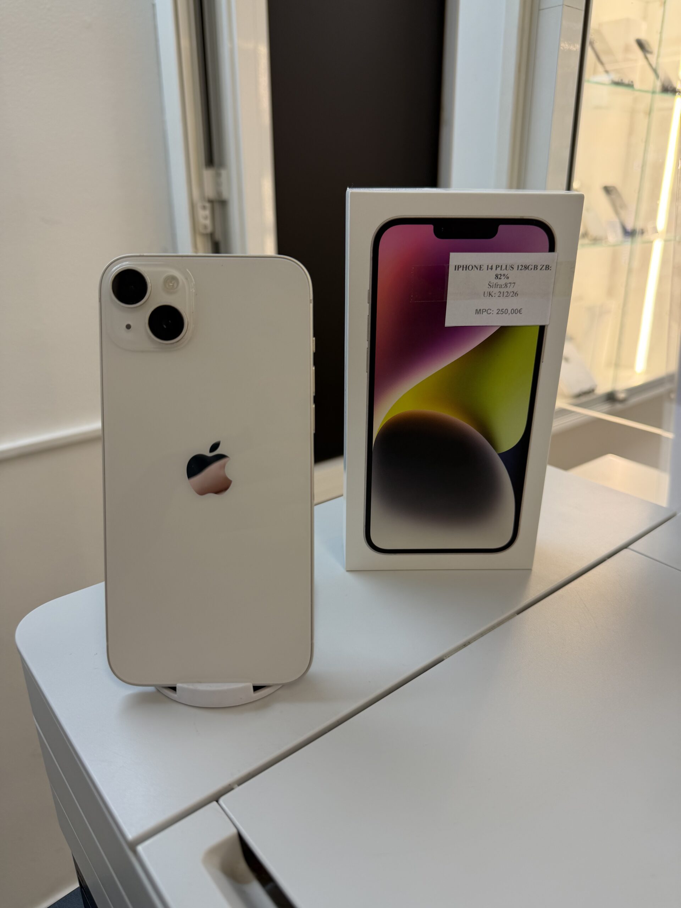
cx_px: 340
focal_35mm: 24
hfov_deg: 56.8
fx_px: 630
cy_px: 454
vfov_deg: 71.6
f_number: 1.78
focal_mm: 6.76
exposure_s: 1/100
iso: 64
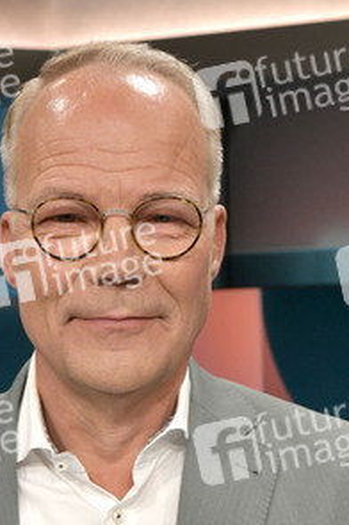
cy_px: 354
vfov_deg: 34.7
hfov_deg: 23.6
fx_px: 831
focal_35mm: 57
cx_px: 123
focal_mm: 42
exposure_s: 1/200
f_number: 6.3
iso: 2500
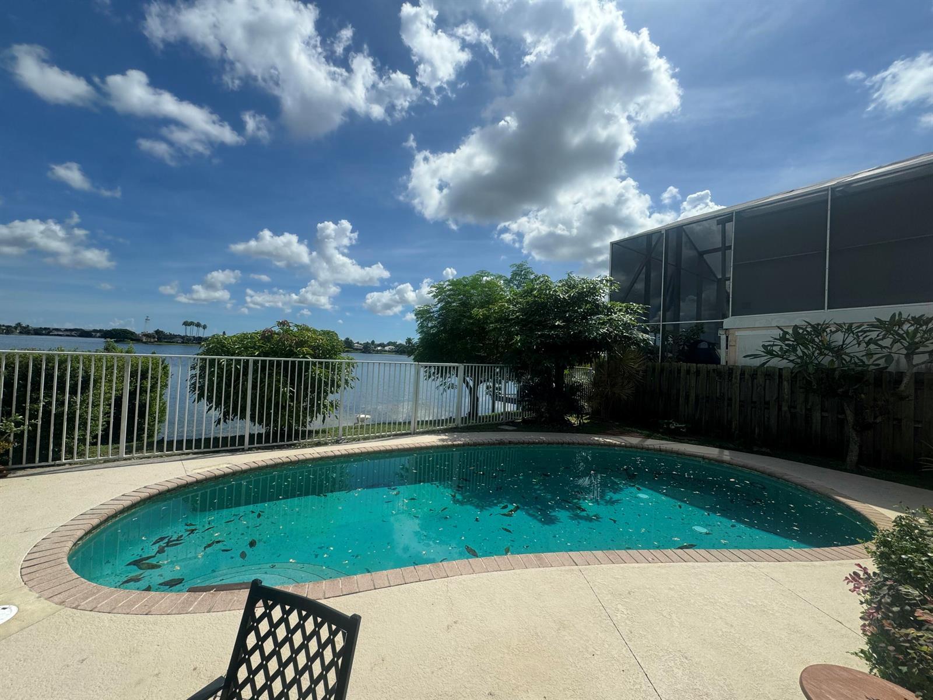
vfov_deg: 85.7
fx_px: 377
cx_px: 466
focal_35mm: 14
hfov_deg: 102.1
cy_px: 350
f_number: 2.2
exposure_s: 1/3546
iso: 50
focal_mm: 2.22
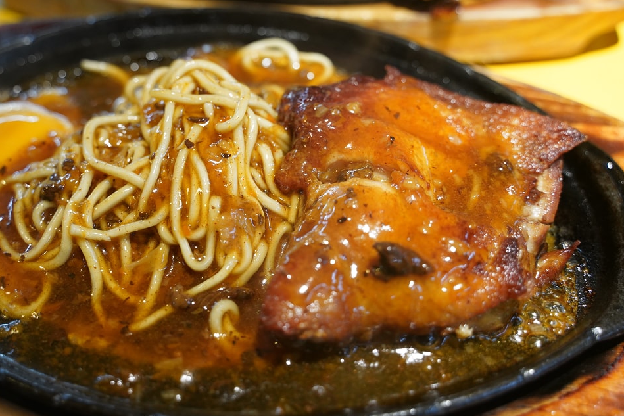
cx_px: 270
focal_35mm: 43
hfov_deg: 45.3
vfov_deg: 31.1
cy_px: 173
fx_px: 745
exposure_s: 1/60
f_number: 4
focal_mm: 34
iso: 1600
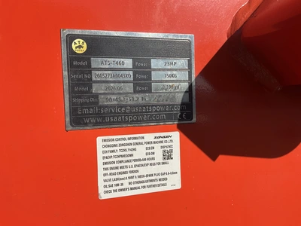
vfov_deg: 48.2
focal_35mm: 29
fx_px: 252
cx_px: 150
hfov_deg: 61.7
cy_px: 113
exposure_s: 1/1786
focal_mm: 3
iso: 25
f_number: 1.8
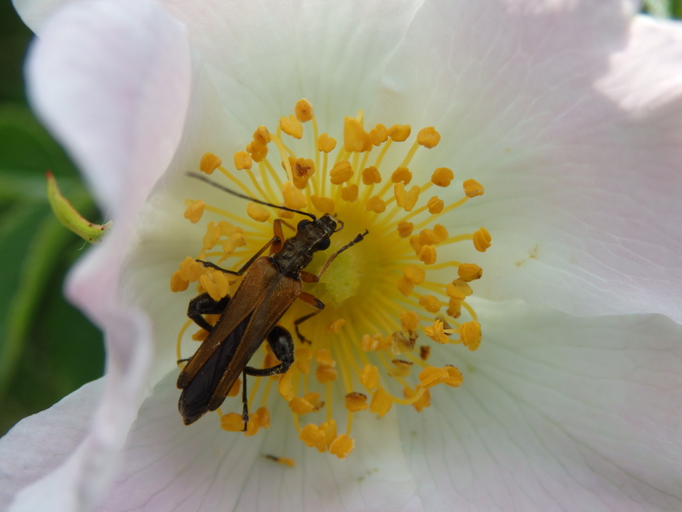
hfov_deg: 28.6
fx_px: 1340
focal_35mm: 68
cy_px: 259
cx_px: 350
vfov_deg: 21.6
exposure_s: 1/250
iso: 100
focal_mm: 11.9
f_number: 4.4
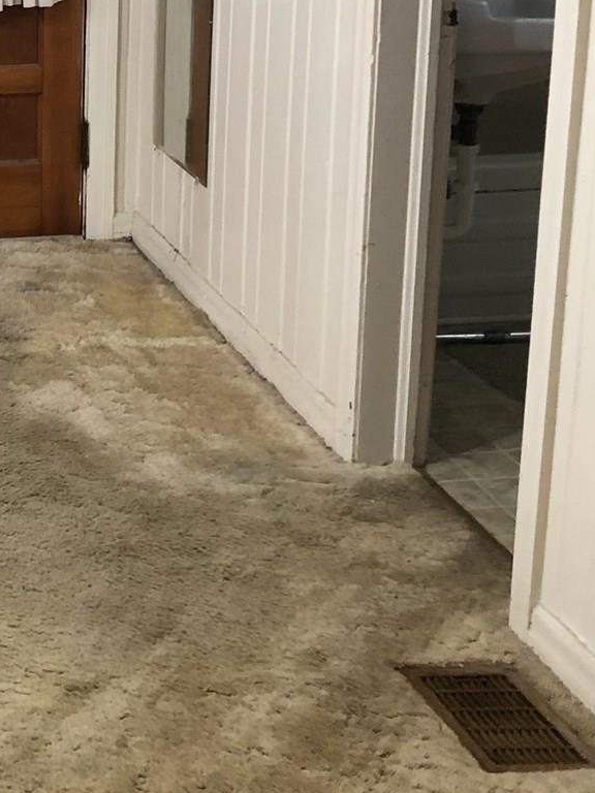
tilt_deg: -14.7
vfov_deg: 22.6
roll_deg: +0.3
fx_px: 1925
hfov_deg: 16.2
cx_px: -263
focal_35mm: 84
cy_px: 43
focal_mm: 3.99
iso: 40
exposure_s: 1/15
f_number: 1.8
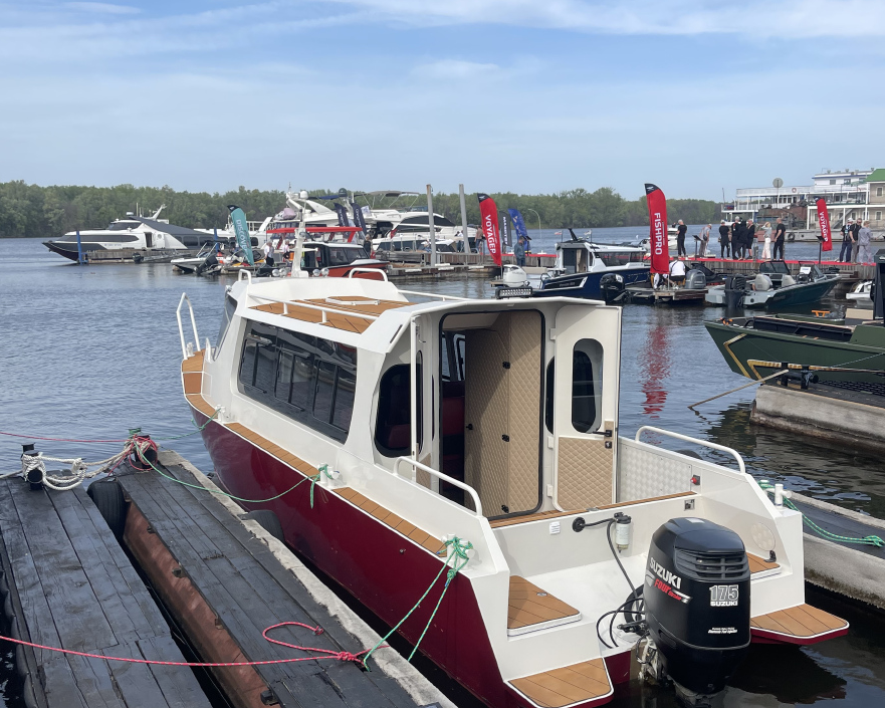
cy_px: 406
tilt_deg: -9.3
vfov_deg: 41.1
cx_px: 448
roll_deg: +3.2
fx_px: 943
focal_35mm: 36
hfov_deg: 50.3
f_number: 1.6
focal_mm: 5.1
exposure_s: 1/3344
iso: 32
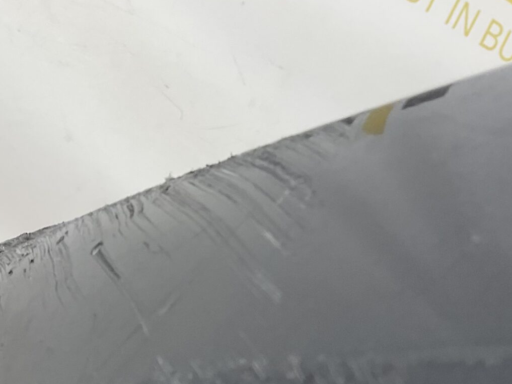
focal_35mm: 73
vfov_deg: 19.0
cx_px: 36
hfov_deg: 25.7
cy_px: 469
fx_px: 1080
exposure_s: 1/120
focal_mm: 3
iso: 40
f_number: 1.8
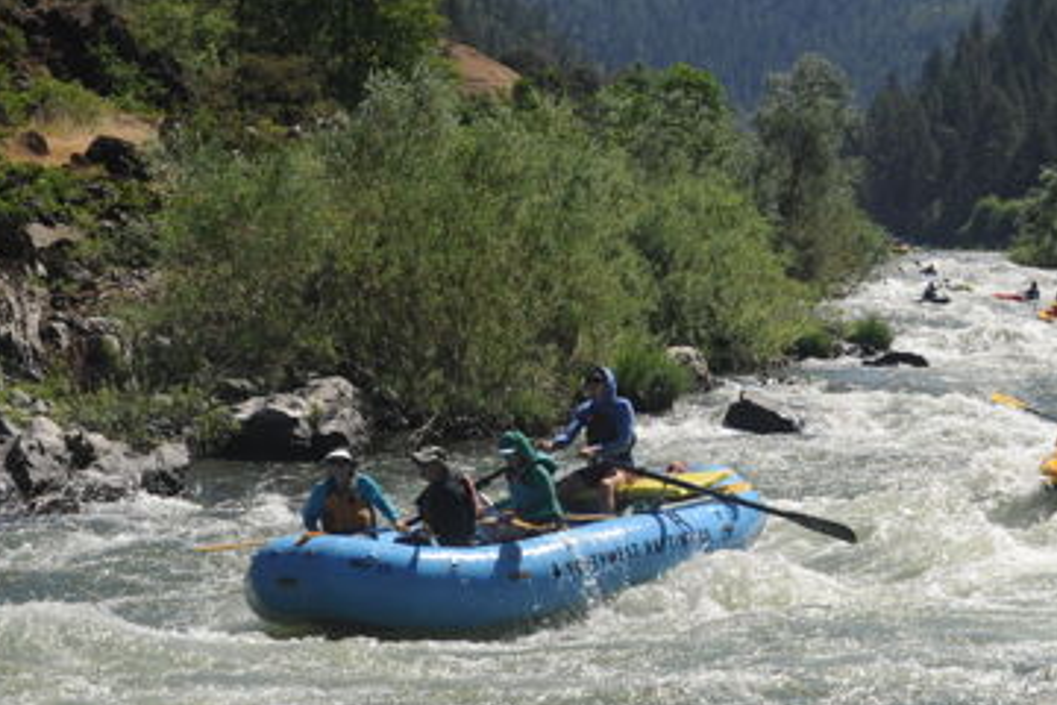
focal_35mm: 111
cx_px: 898
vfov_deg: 12.3
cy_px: 209
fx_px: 3259
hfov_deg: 18.2
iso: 250
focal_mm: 50
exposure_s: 1/800
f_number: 8
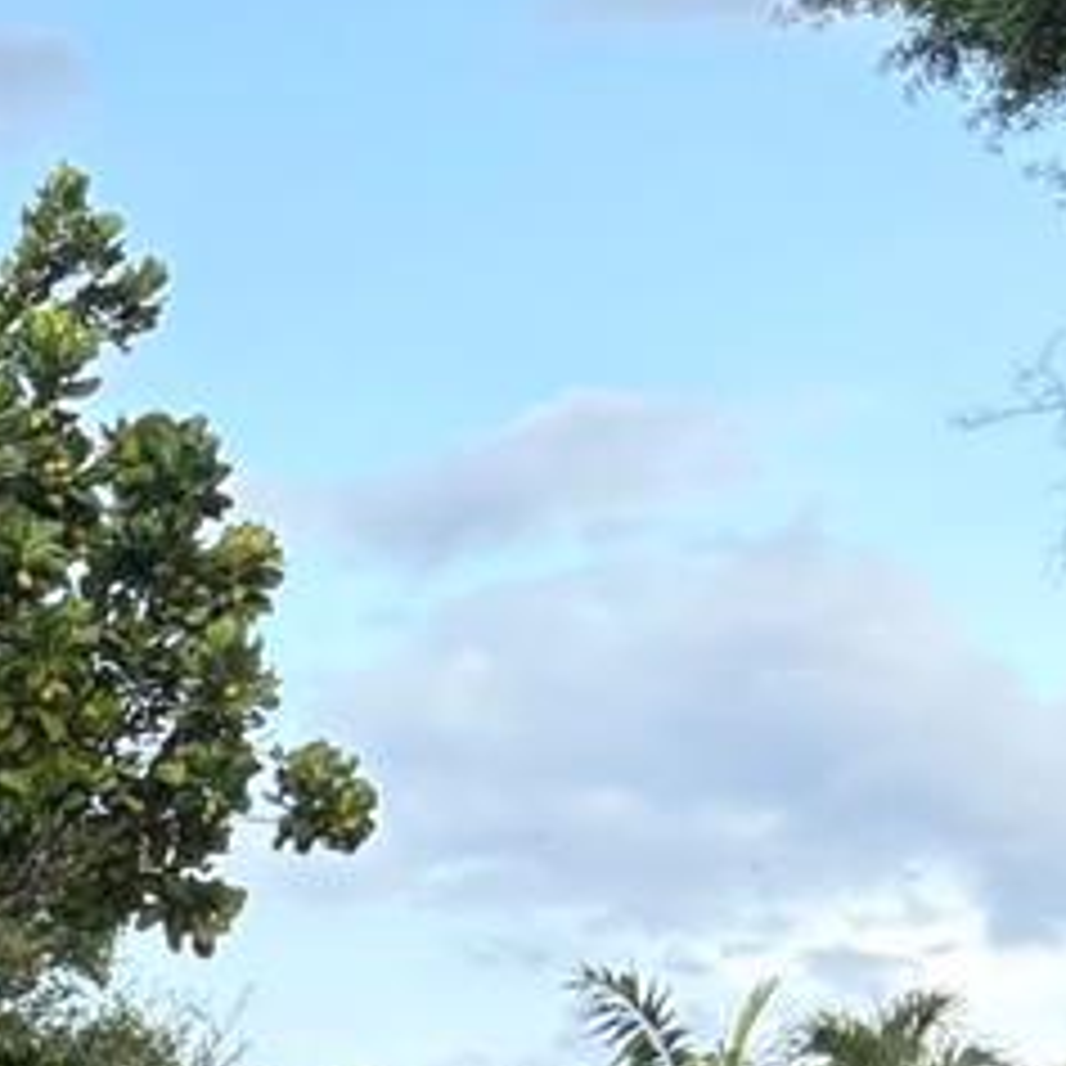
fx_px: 5400
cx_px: -2092
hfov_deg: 9.1
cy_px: 1930
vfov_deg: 10.6
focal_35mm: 155
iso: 100
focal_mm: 5.96
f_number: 1.6
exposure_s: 1/242
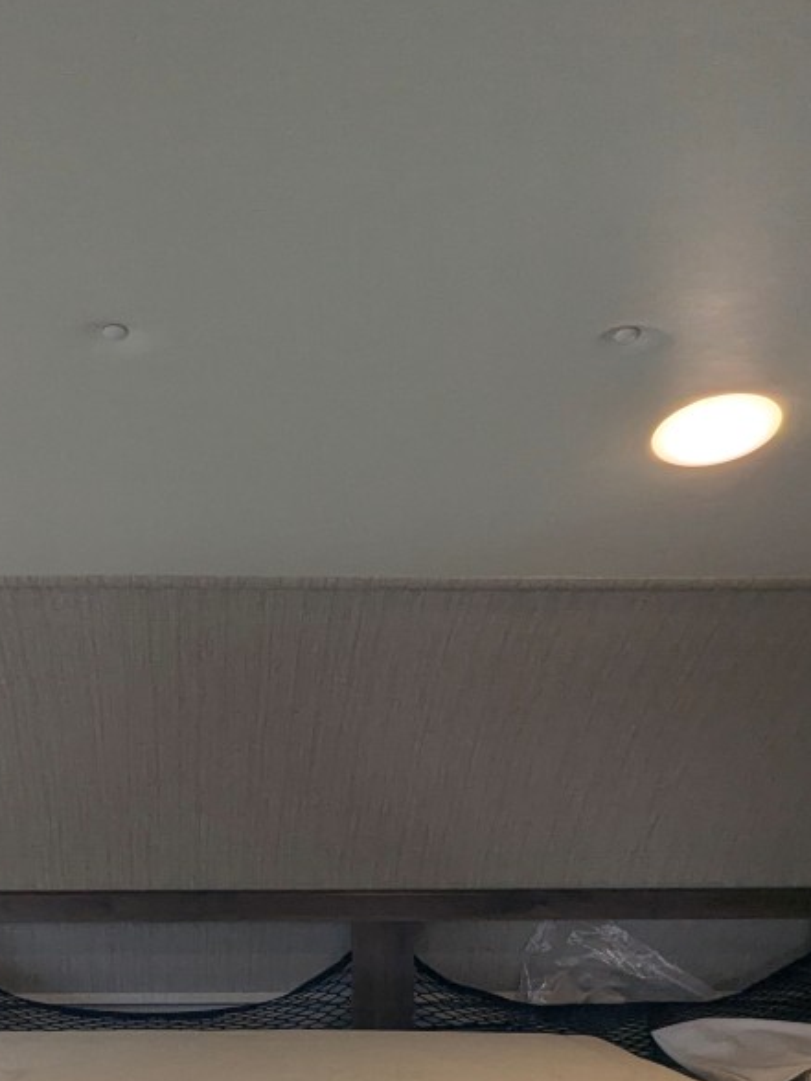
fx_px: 1187
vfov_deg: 46.6
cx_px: 196
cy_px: 855
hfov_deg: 36.8
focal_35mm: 38
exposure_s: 1/169
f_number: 2.2
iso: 88
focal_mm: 2.35
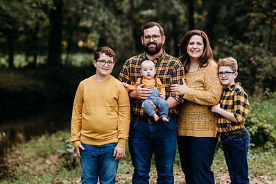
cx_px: 172
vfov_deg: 11.0
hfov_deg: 16.5
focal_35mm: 124
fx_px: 950
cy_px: 102
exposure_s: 1/200
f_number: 2.2
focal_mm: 85
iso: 125
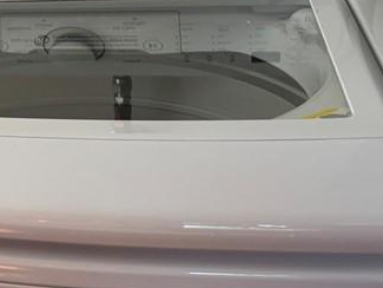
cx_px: -121
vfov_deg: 17.7
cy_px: 21
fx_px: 908
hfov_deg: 21.4
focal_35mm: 82
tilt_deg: -15.7
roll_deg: +6.7
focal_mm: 5.96
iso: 125
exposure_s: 1/109
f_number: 1.6
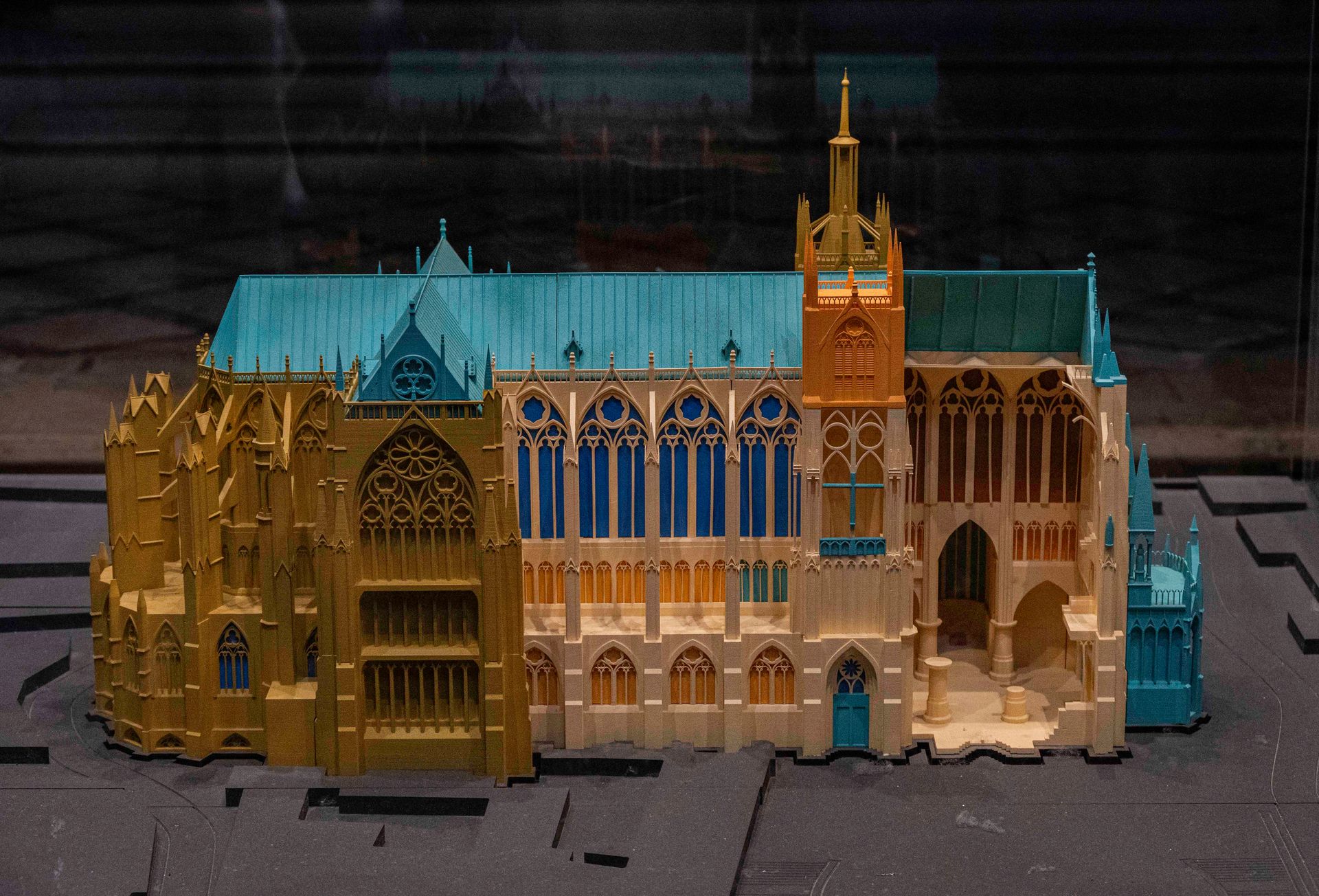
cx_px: 674
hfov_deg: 25.1
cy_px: 441
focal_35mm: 81
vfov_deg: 17.2
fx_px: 2968
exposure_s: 1/500
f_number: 6
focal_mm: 73
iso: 20000
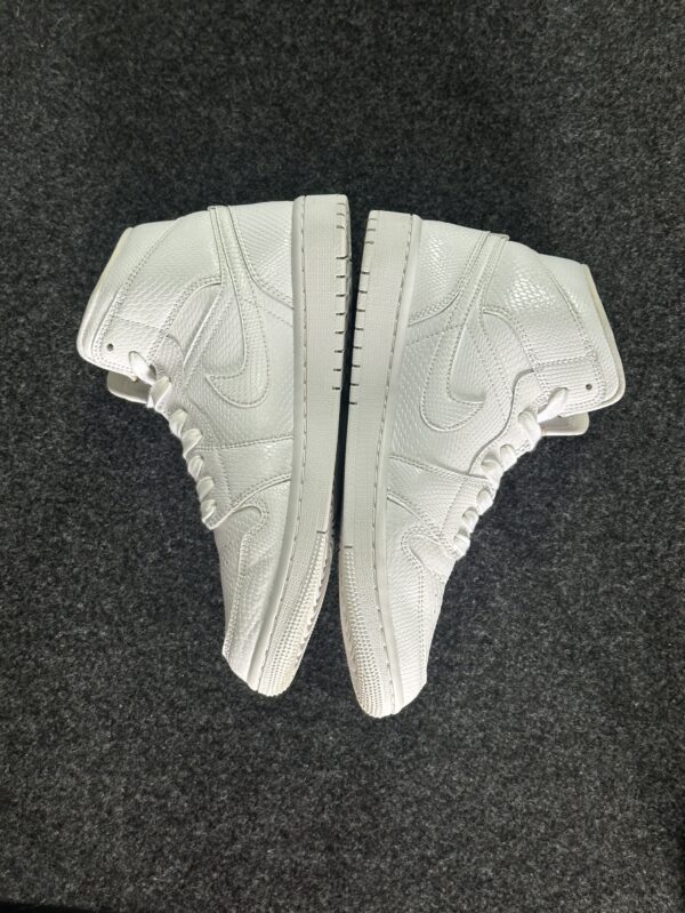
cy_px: 456
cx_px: 342
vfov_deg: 39.6
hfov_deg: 30.3
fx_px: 1265
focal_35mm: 48
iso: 100
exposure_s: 1/50
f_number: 1.78
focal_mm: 6.86
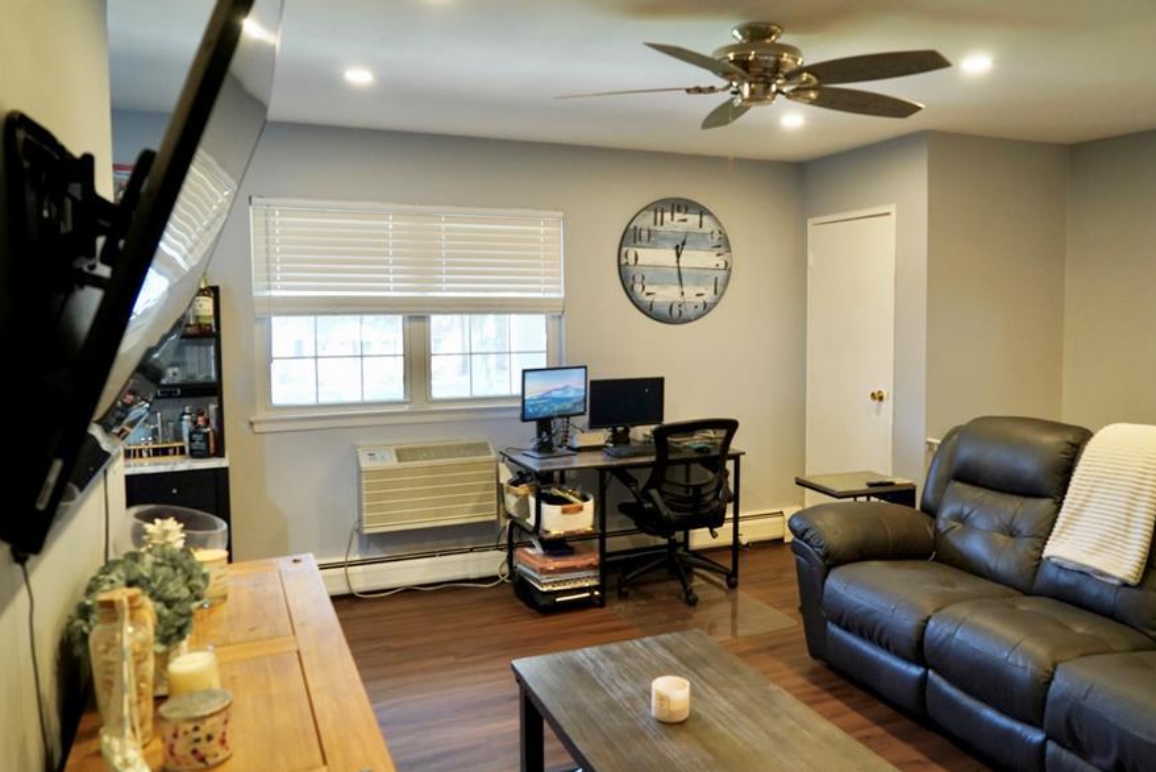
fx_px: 899
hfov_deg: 65.1
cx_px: 666
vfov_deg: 46.4
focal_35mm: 28
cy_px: 369
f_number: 4
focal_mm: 24
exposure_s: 1/160
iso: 3200
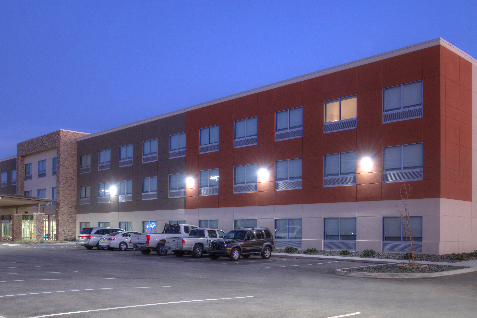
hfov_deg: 51.8
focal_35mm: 37
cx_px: 218
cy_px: 96
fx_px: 490
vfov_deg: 35.5
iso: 100
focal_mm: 24
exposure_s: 1
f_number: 8
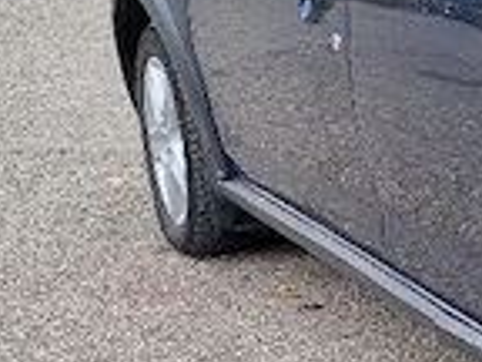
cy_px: 57
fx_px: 1504
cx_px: 874
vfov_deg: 13.6
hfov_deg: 15.6
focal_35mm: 108
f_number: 1.8
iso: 50
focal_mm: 5.4
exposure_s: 1/294
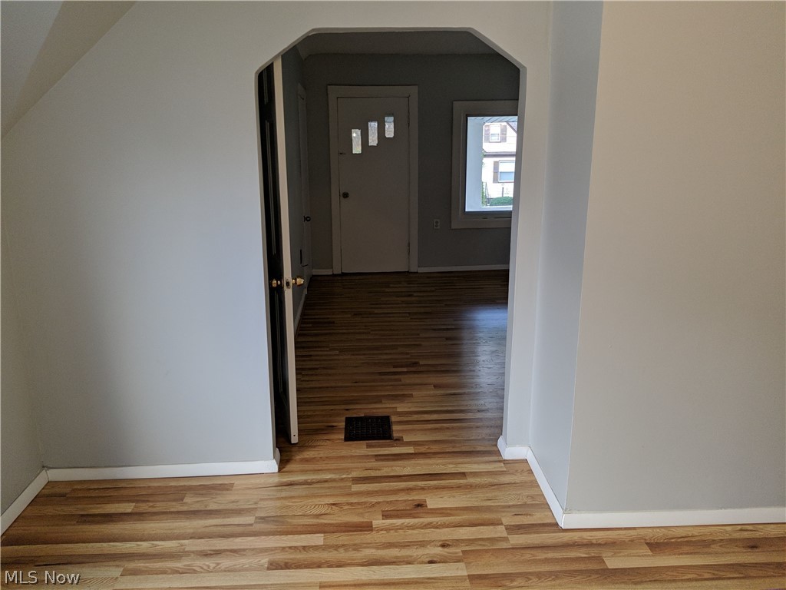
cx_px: 393
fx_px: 590
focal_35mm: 26
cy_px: 295
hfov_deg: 67.3
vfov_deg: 53.1
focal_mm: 4.25
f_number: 1.7
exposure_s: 1/125
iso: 194
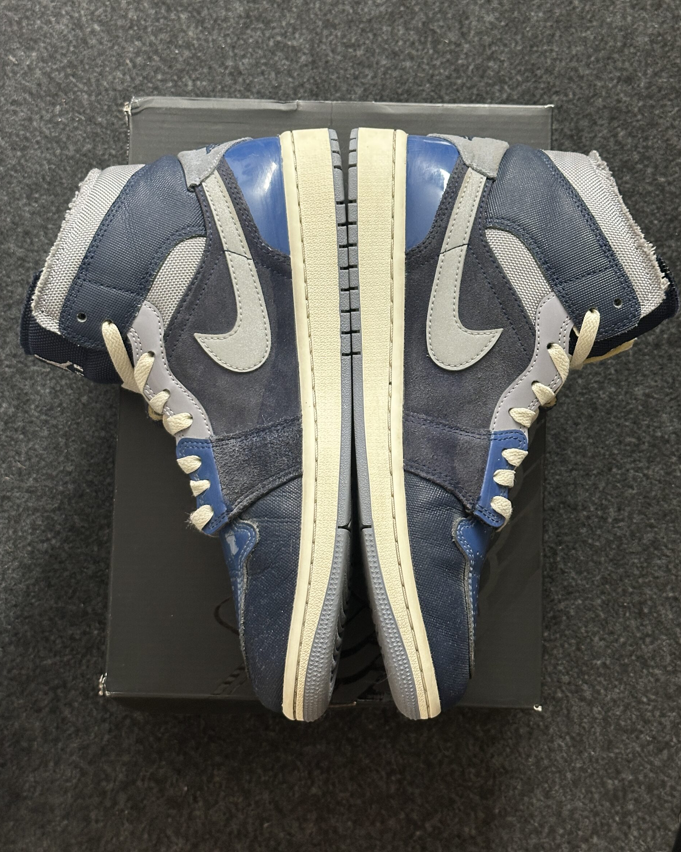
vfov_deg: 36.6
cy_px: 394
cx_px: 344
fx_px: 1285
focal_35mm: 51
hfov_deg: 29.7
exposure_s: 1/34
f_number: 1.78
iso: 320
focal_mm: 6.86
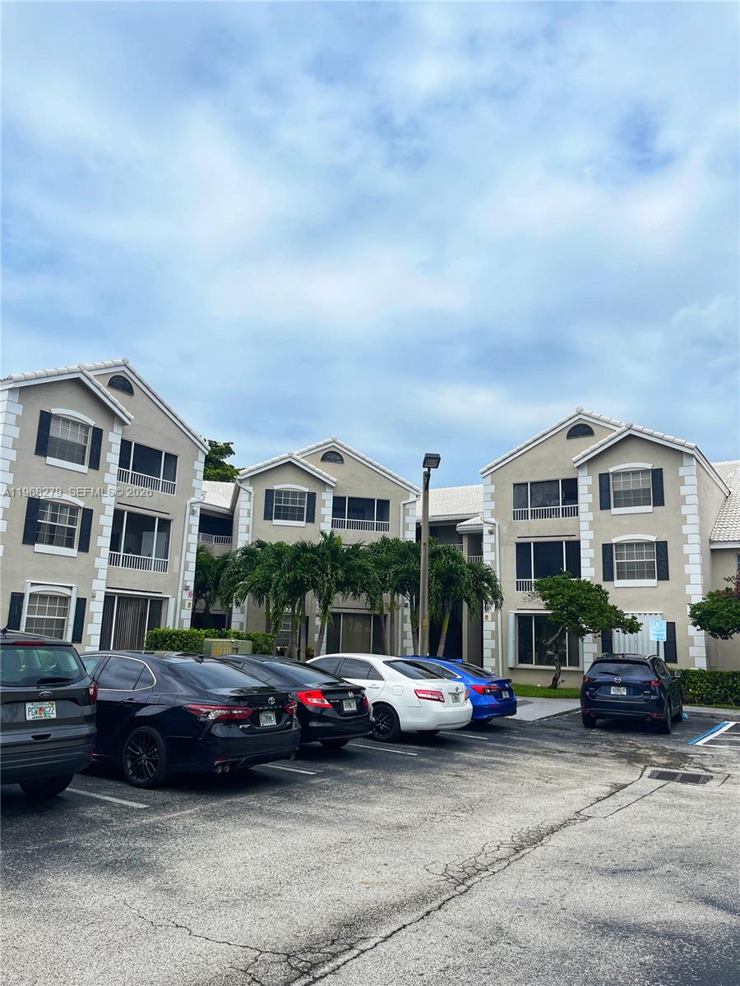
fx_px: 741
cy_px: 493
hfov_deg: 53.1
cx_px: 370
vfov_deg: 67.3
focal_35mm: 26
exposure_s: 1/7407
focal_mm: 5.1
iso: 32
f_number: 1.6
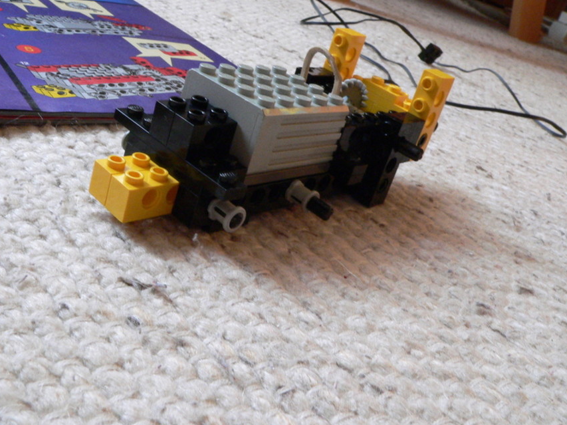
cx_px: 279
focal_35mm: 38
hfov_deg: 49.0
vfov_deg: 37.7
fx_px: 622
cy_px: 215
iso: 400
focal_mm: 6
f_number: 8
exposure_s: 1/30
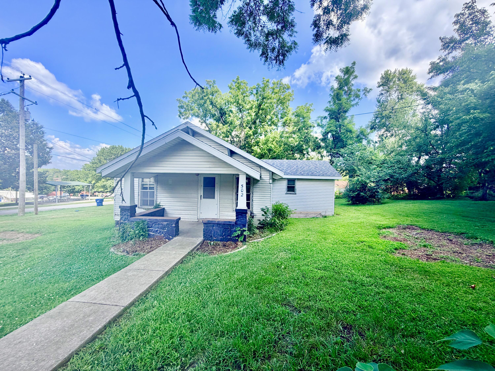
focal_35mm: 14
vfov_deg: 85.7
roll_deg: -1.5
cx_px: 248
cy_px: 186
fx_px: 200
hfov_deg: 102.1
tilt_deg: -0.5
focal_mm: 2.22
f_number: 2.2
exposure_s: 1/569
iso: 40
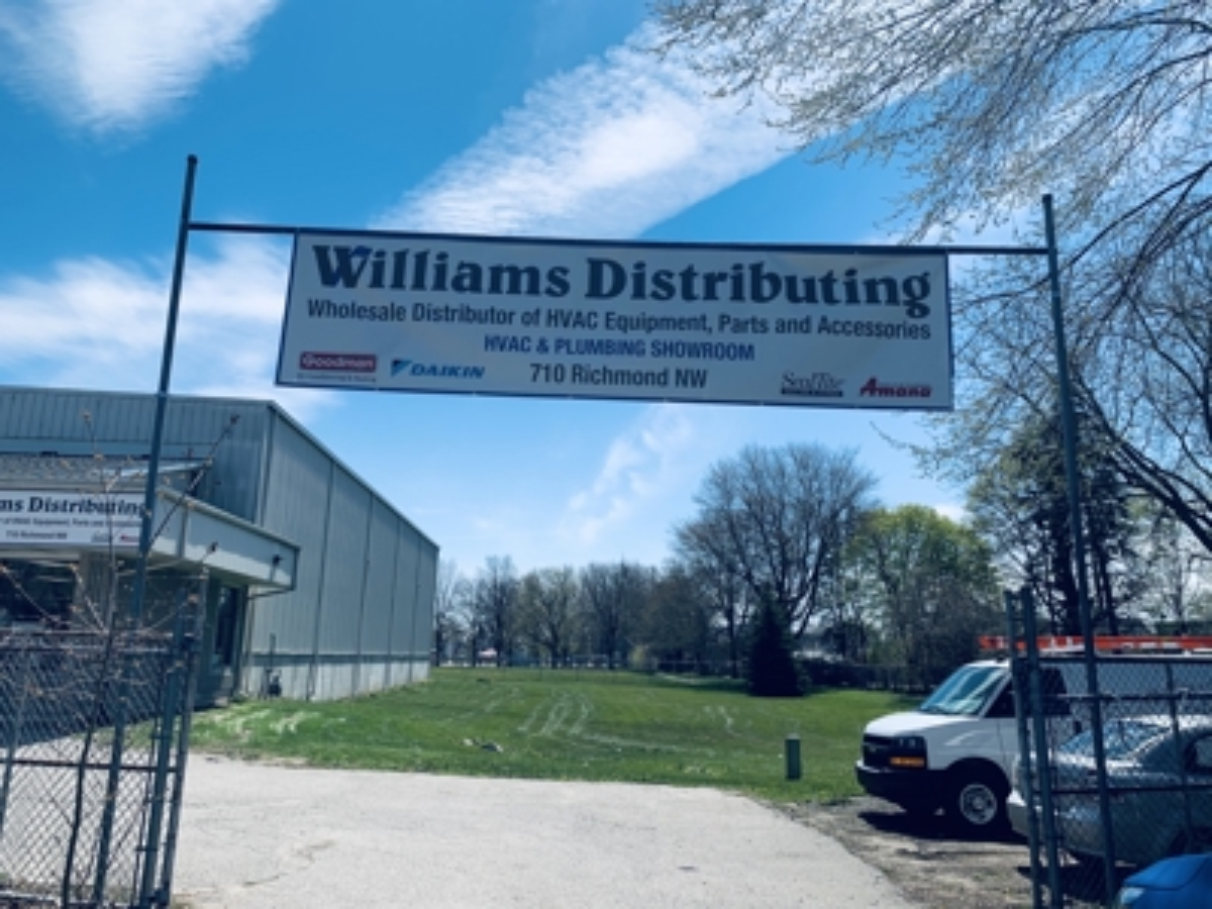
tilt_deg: +13.4
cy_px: 454
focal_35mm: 26
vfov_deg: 53.1
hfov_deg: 67.3
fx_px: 910
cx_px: 606
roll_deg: -1.7
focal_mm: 4.25
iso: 25
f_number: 1.8
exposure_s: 1/3185
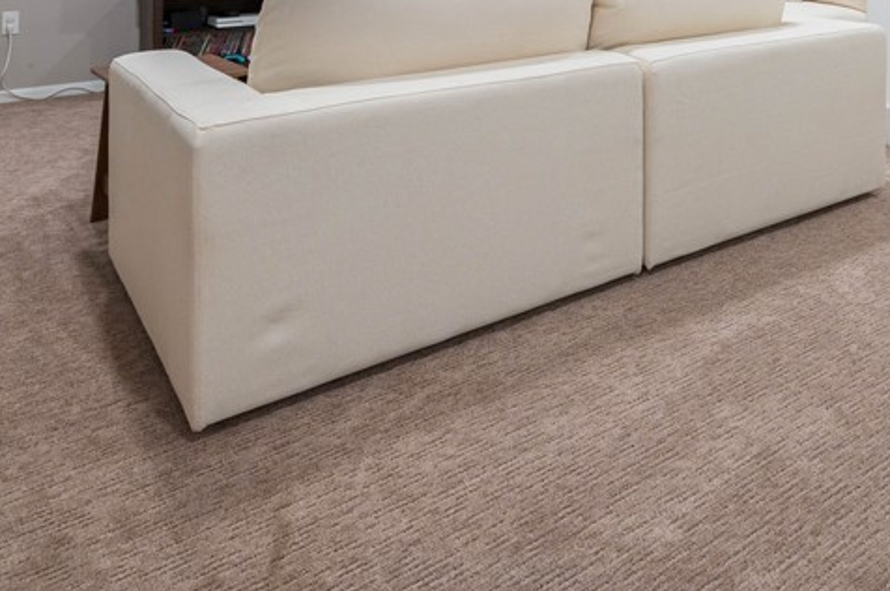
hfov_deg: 58.6
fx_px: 790
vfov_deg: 35.2
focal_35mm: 32
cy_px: -59
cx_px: 493
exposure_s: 1/8
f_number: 9
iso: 200
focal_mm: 14
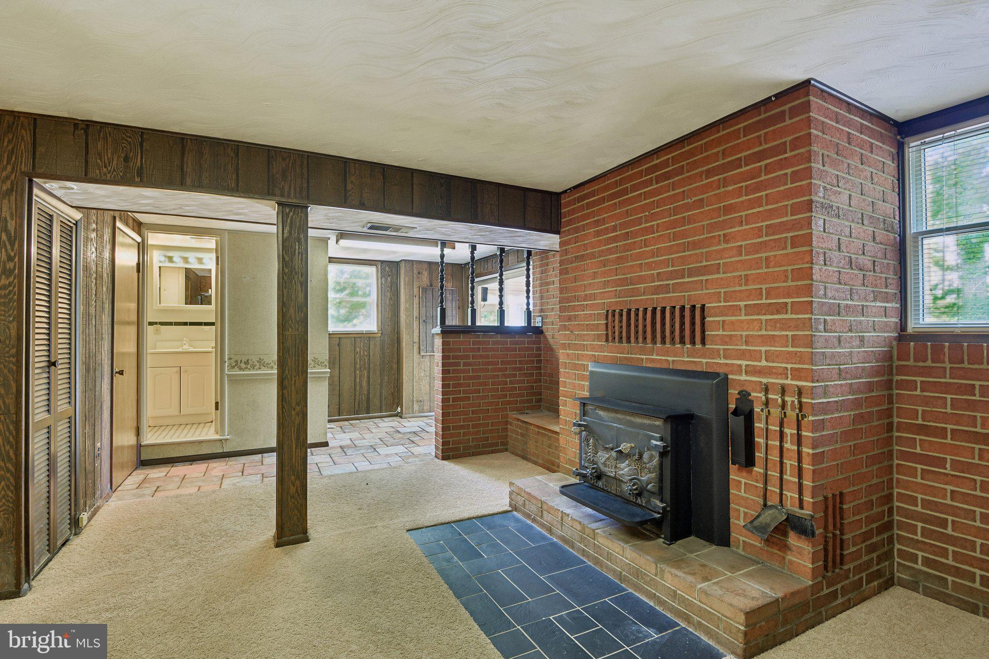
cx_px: 494
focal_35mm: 16
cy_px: 330
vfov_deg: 73.7
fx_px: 439
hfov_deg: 96.7
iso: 400
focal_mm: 16
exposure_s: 1/3.33
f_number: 8
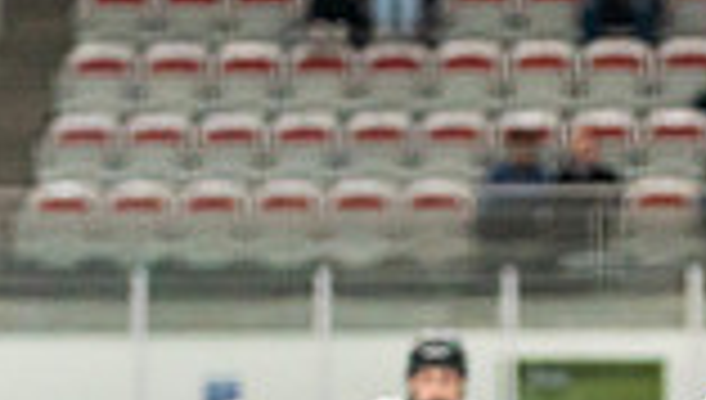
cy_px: 852
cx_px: 598
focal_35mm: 471
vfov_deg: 2.6
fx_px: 8834
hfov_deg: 4.6
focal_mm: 105
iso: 3200
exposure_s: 1/1250
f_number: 2.8
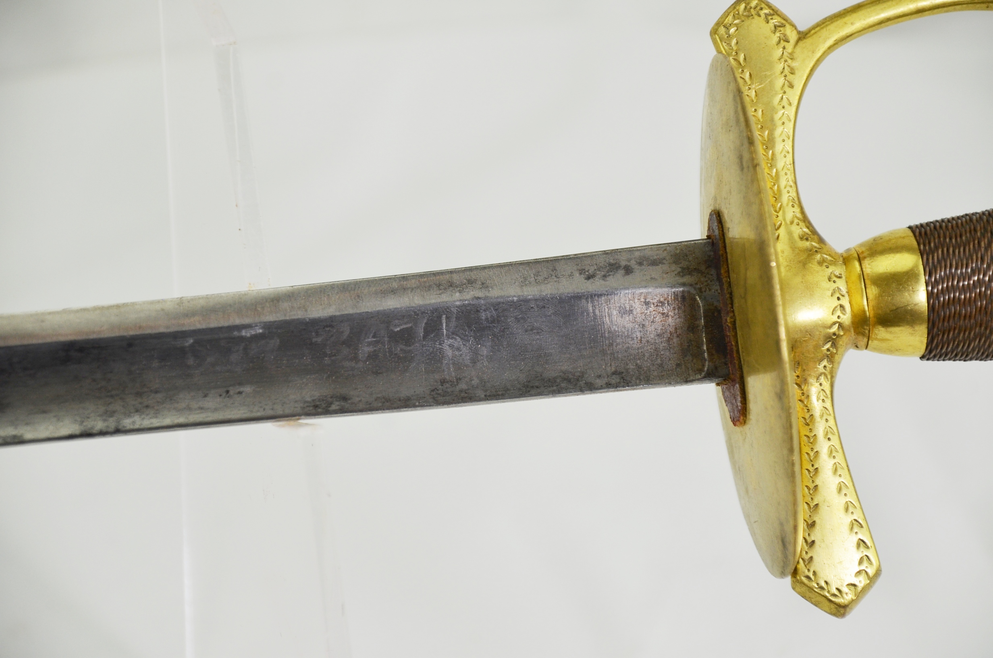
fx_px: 4624
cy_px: 329
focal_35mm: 168
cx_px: 496
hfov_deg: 12.3
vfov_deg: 8.1
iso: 400
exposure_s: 1/320
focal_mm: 112
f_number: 5.6
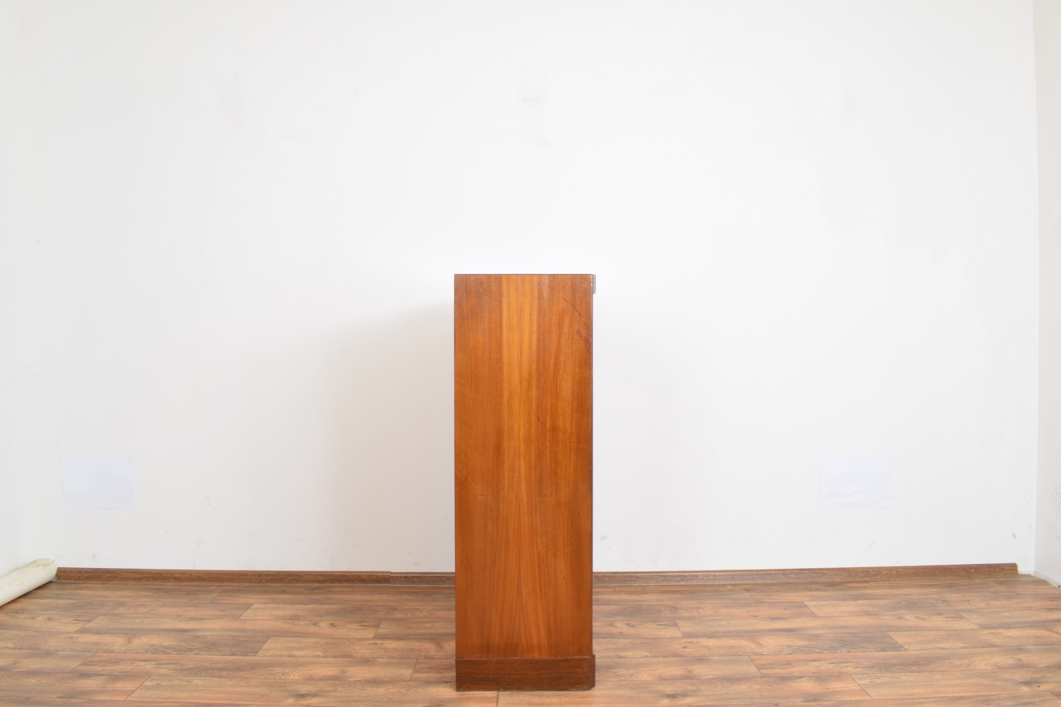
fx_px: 796
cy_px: 354
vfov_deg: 47.9
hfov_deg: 67.4
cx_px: 530
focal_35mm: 27
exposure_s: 4
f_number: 22
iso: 100
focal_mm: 18
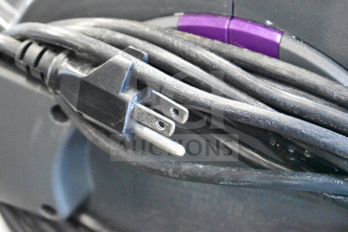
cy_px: 116
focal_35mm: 82
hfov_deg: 24.6
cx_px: 174
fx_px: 798
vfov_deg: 16.6
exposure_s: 1/100
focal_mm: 55
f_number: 5.6
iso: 25600
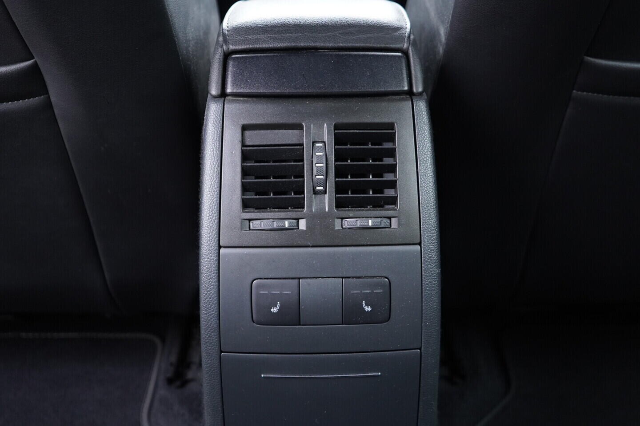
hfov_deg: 53.1
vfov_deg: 36.9
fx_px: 640
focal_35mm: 36
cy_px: 213
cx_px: 320
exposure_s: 1/40
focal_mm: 24
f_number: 2.8
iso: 1250
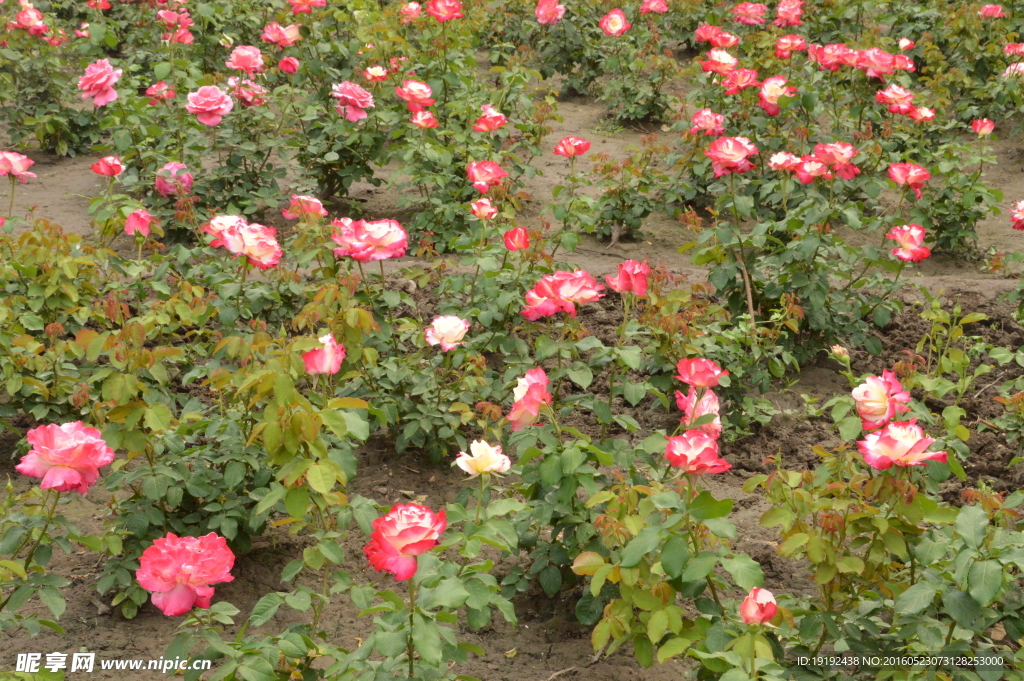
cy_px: 340
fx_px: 1705
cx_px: 512
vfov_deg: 22.6
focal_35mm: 60
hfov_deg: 33.4
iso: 1400
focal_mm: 40
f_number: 18
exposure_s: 1/250
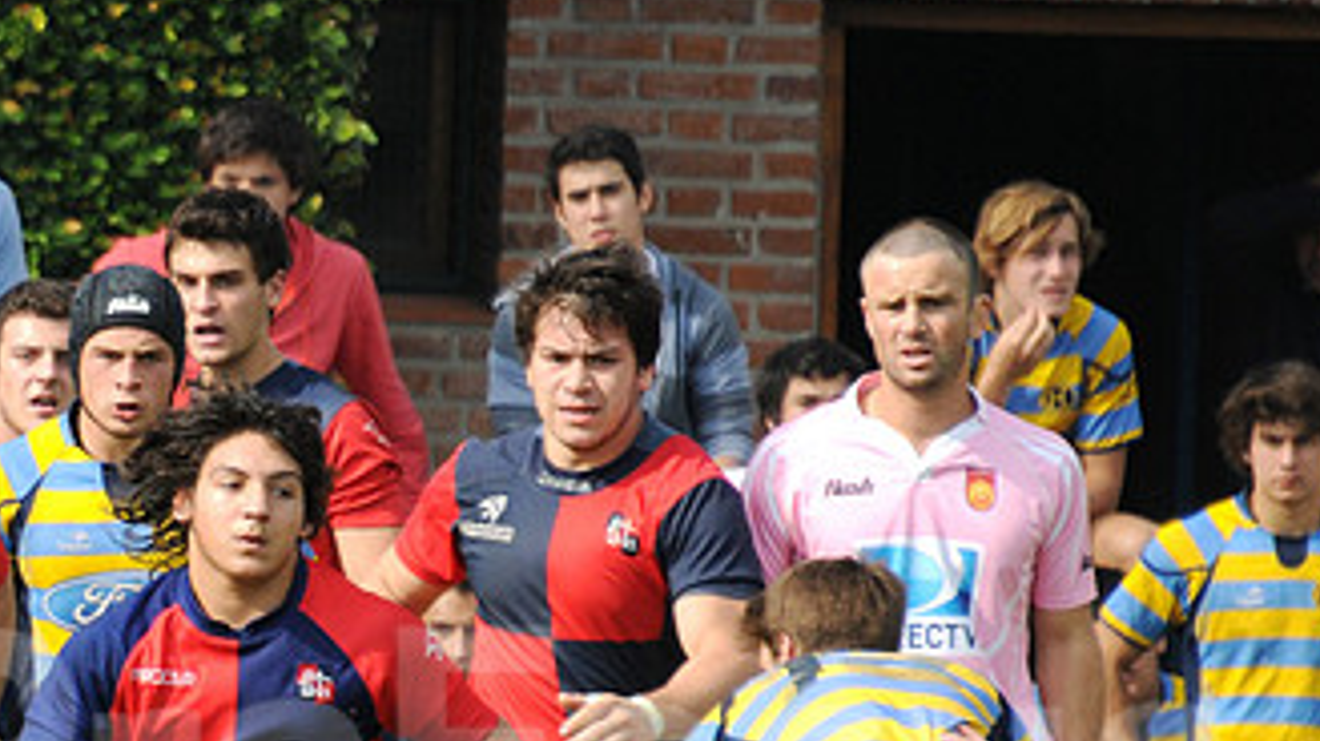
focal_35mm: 833
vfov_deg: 1.5
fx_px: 29137
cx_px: 225
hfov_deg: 2.6
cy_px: 747
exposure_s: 1/1000
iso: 400
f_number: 5.6
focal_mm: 300
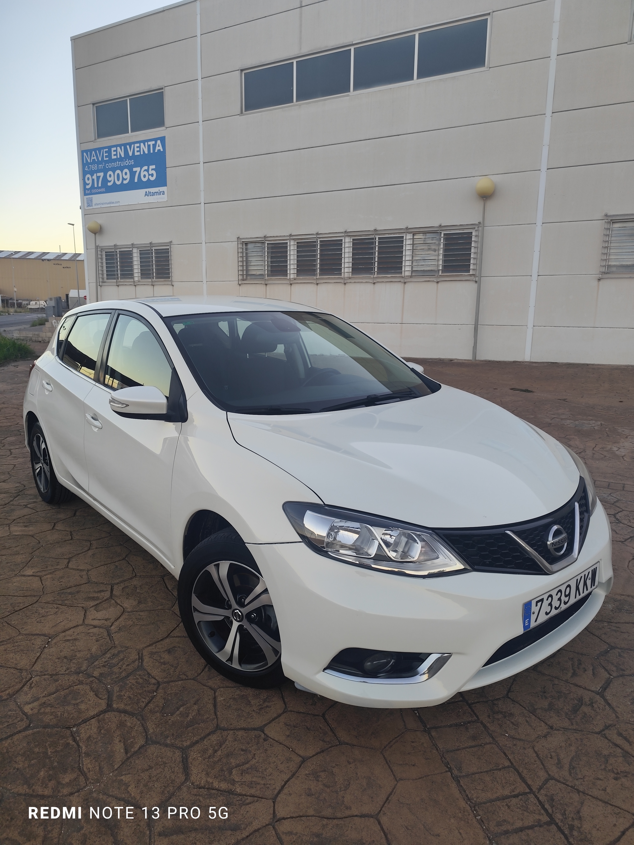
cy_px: 422
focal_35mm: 23
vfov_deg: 73.9
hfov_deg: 58.9
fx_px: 562
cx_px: 317
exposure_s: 1/100
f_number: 1.65
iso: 50
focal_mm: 6.14
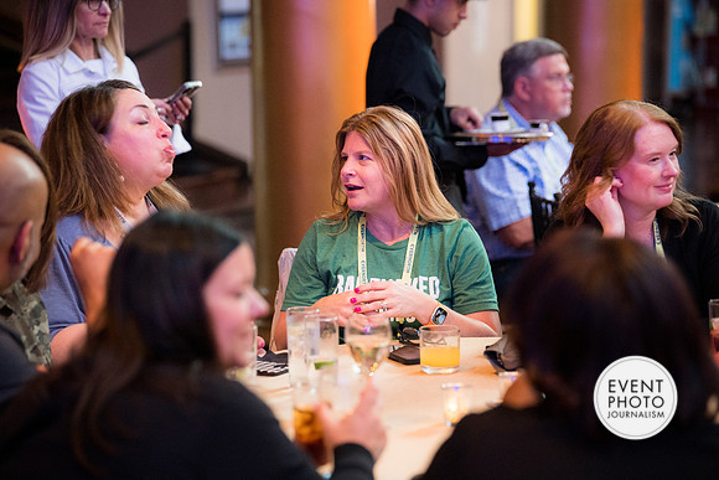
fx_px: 2186
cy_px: 240
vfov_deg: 12.5
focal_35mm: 109
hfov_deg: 18.7
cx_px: 360
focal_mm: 105
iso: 3200
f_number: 2.8
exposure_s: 1/125
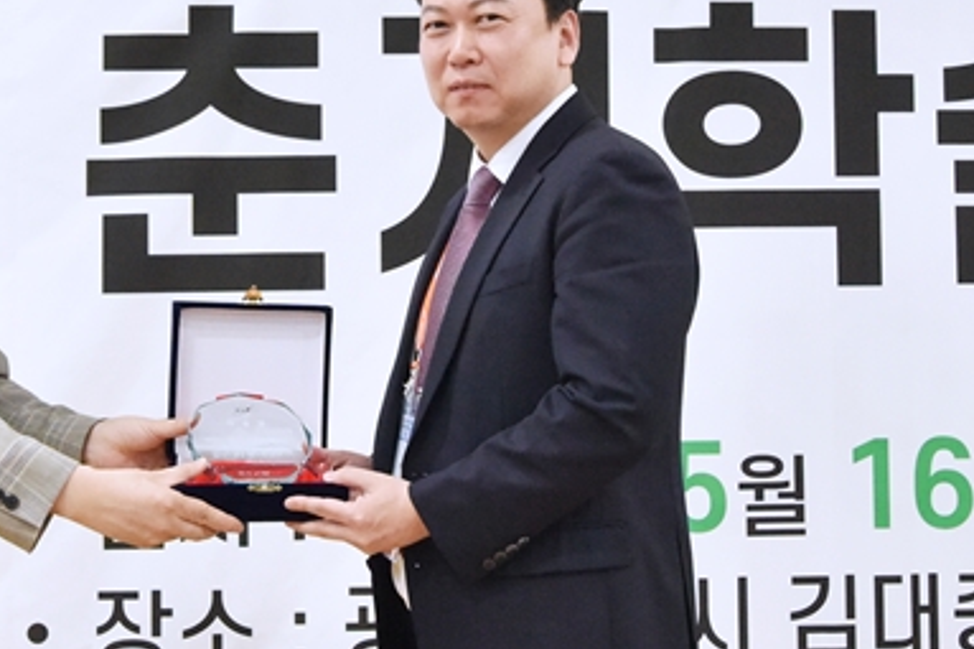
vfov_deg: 16.8
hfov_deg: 25.1
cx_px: 526
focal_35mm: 81
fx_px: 2190
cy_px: 256
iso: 6400
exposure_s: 1/250
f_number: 5.6
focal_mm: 31
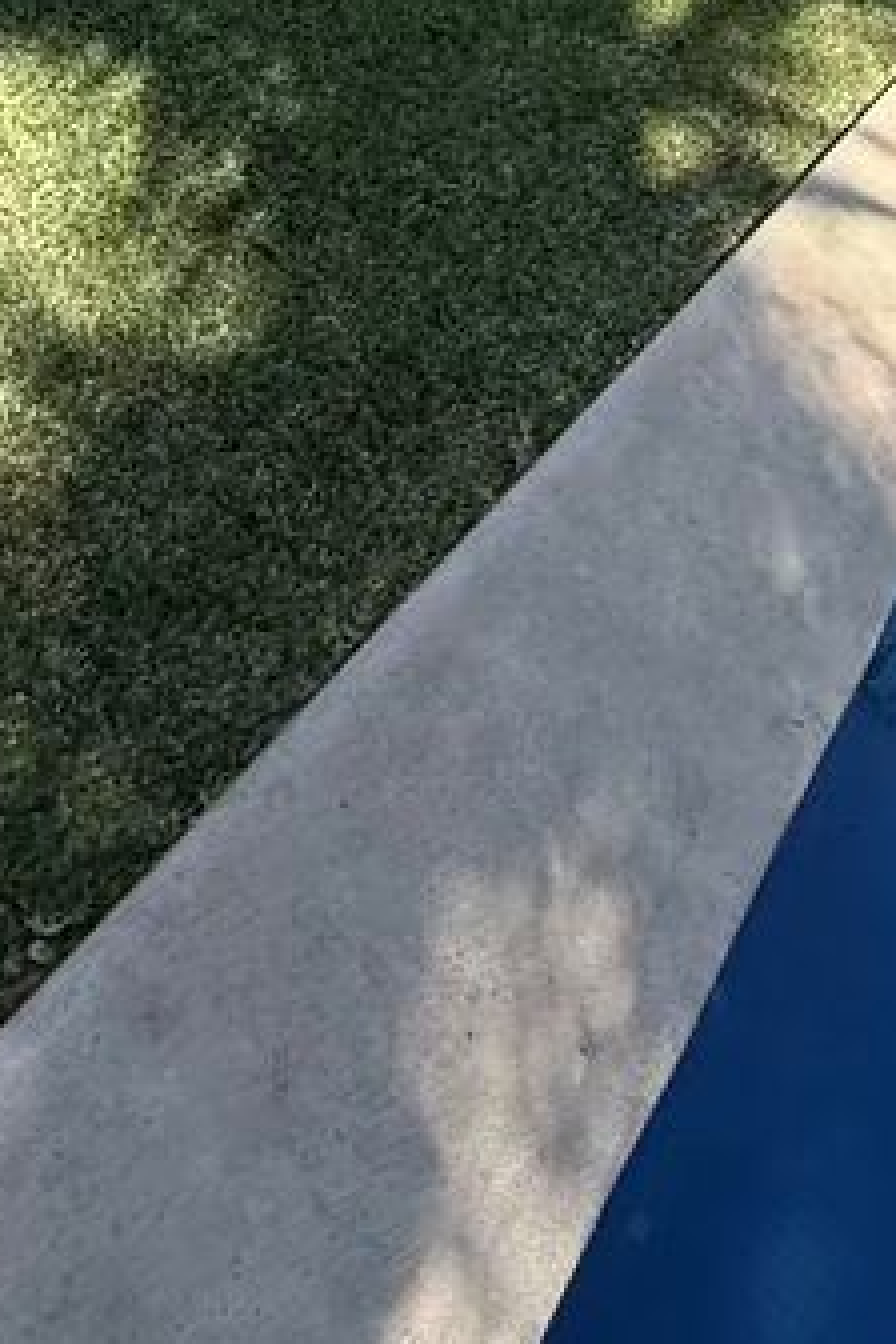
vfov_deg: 29.0
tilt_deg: -3.6
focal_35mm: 52
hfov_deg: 24.2
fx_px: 1941
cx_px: 1004
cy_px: -504
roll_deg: -33.9
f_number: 2.2
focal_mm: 2.22
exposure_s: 1/1497
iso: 50
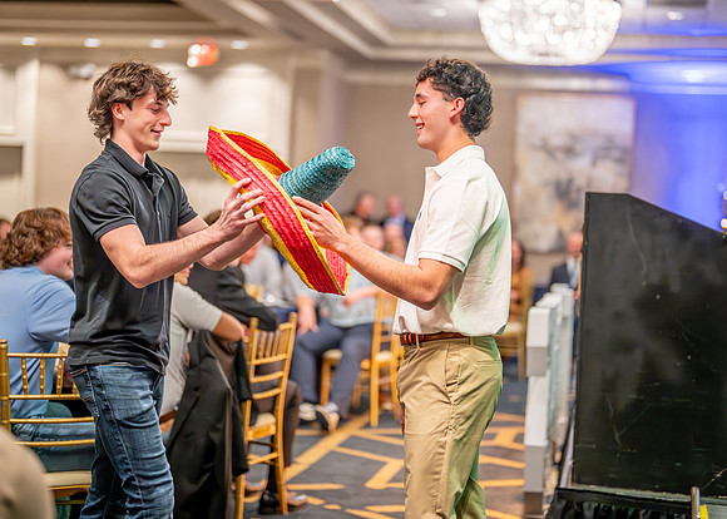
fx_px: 1284
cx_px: 361
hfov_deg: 31.6
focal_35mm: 62
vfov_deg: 22.8
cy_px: 228
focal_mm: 50
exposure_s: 1/400
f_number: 1.2
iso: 1600
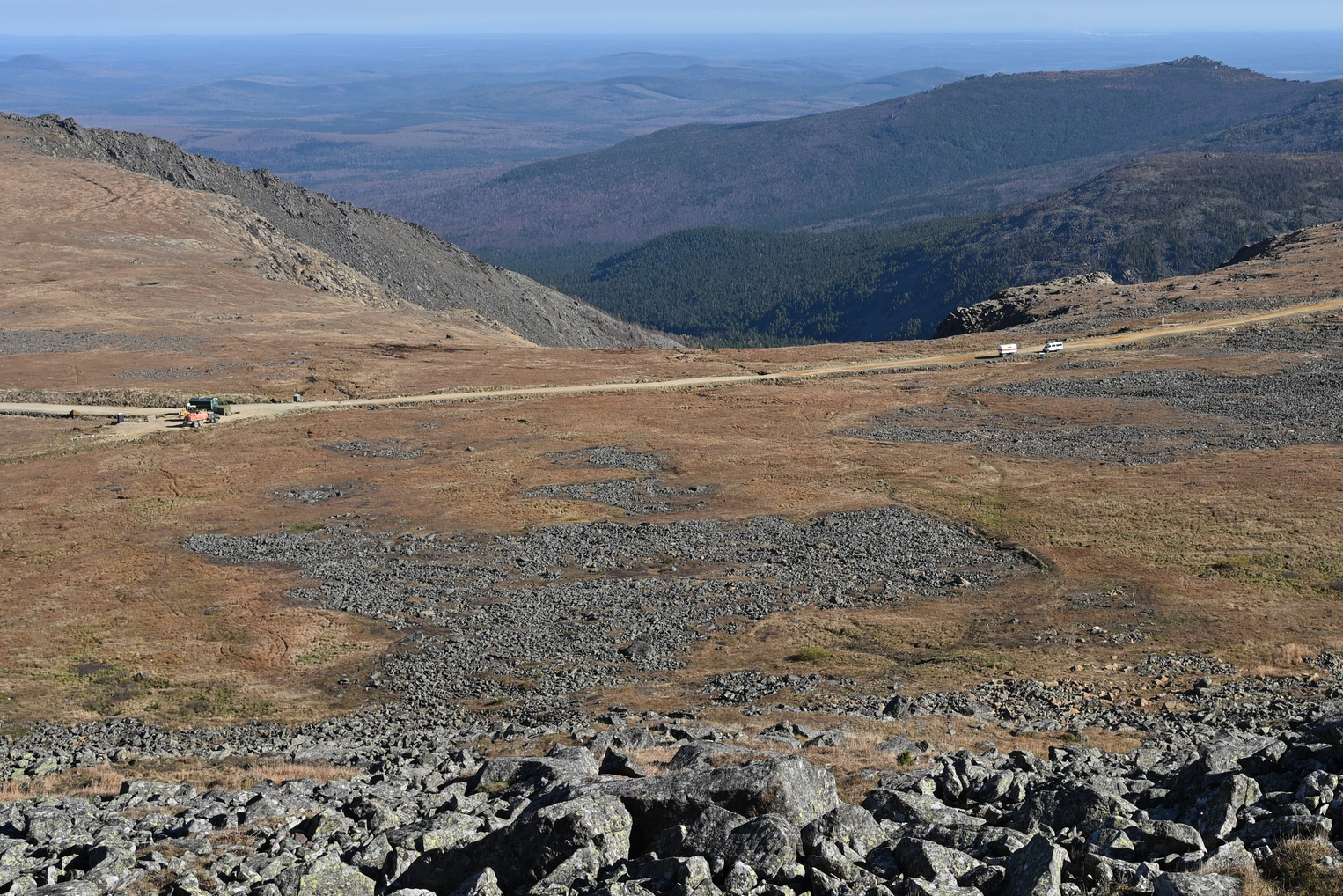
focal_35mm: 52
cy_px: 196
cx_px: 956
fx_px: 1940
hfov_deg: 37.5
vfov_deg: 25.6
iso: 100
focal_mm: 31
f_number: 8
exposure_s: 1/400
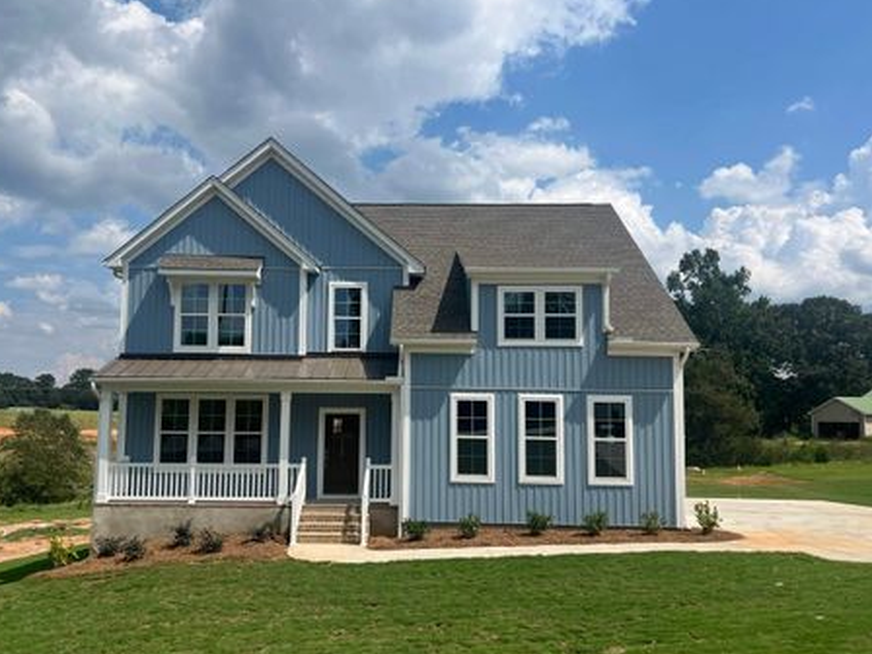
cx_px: 397
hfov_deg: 61.6
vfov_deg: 48.2
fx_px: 731
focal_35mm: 29
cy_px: 351
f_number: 1.5
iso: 50
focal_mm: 5.7
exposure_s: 1/6579
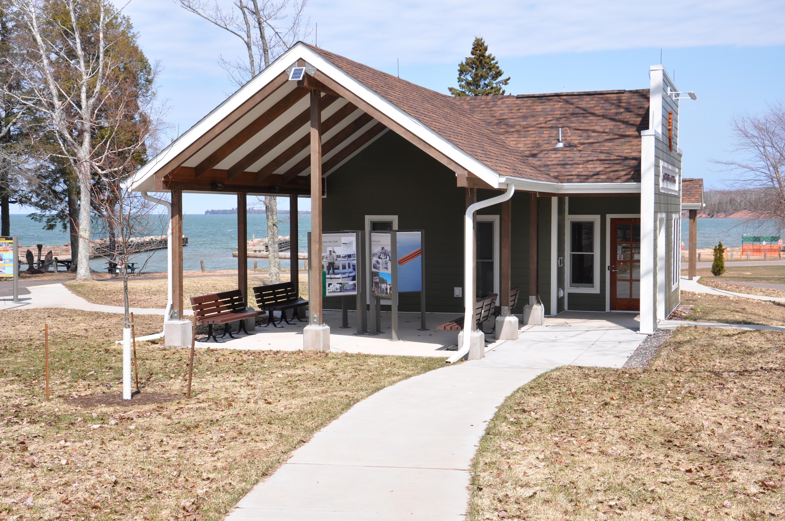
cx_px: 392
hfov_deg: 41.2
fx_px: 1045
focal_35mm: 48
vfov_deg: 28.0
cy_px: 260
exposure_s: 1/400
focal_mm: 32
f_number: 10
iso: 200
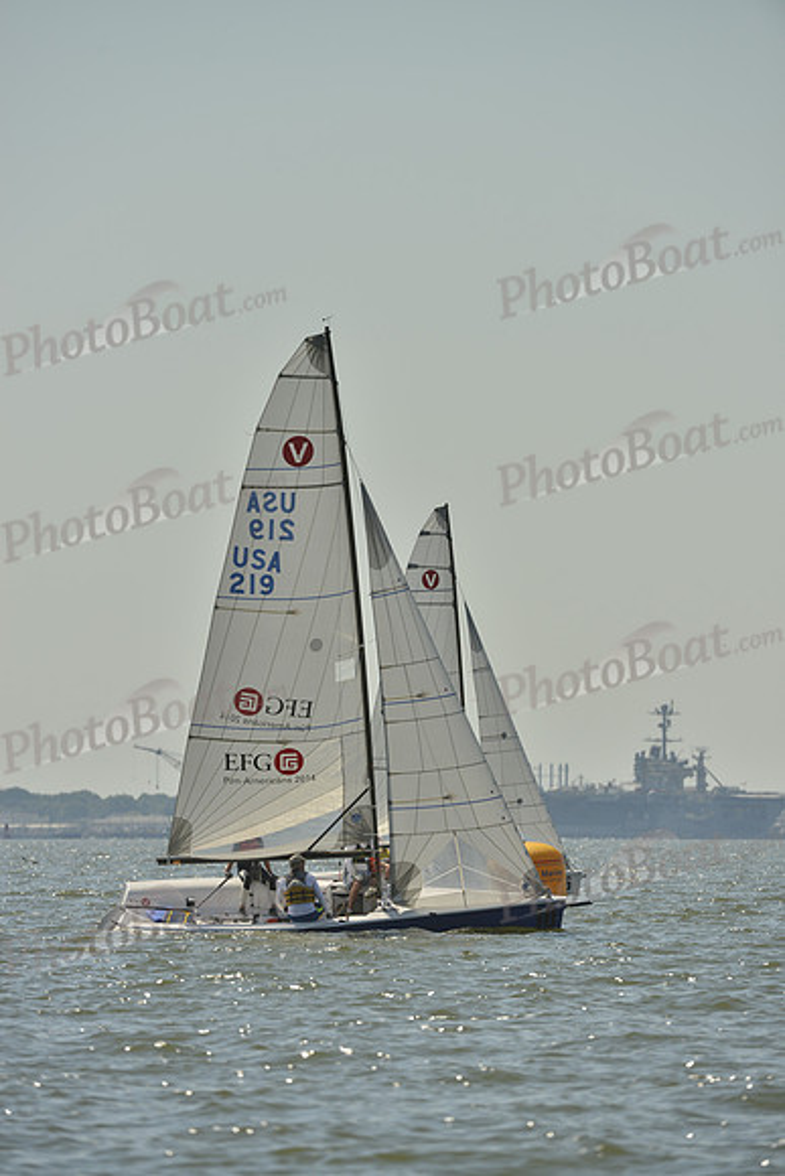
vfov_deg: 6.2
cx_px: 392
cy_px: 588
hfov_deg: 4.2
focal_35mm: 330
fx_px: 10786
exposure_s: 1/1250
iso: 200
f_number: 7.1
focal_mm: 330
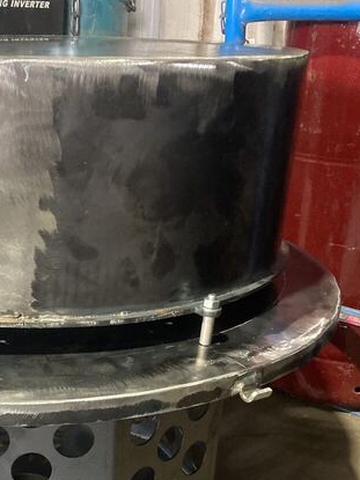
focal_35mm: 54
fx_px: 749
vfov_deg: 35.1
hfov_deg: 26.2
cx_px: 37
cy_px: 337
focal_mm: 3.99
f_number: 1.8
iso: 320
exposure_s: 1/56
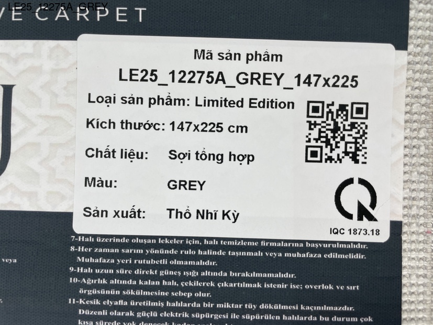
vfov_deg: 53.1
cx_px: 216
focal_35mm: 26
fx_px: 325
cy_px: 162
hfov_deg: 67.3
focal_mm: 4.2
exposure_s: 1/114
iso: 32
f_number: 1.6
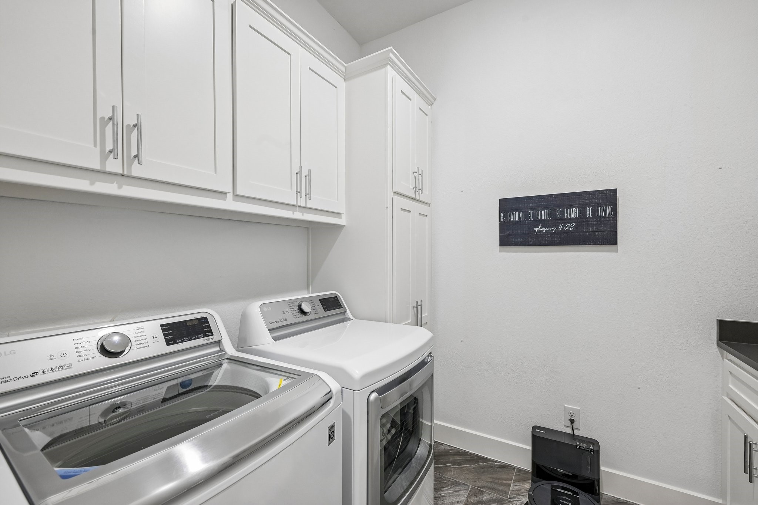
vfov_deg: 75.5
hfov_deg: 98.5
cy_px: 252
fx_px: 326
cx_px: 379
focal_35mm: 16
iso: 400
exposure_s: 1/13
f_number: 8
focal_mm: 15.5
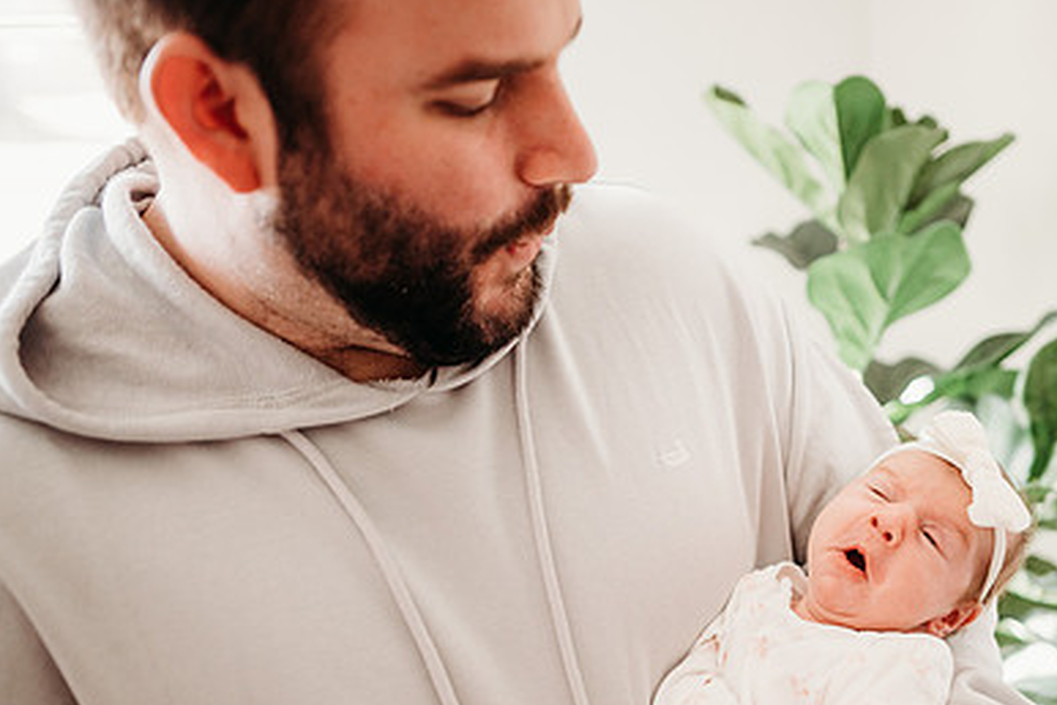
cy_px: 477
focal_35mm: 36
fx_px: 1057
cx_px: 765
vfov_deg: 36.4
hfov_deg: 51.3
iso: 640
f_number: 1.8
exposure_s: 1/500
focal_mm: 24
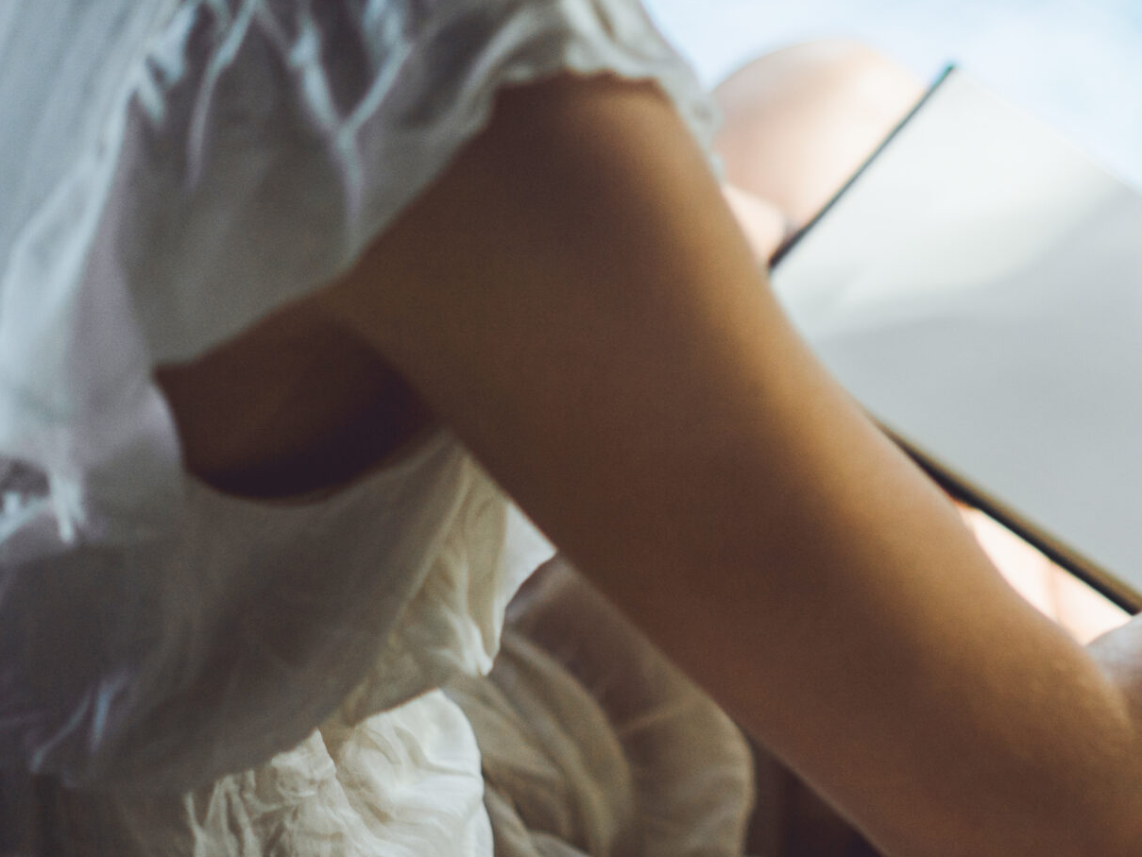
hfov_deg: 17.3
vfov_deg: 13.2
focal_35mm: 112
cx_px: 1080
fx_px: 3695
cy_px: 409
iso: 100
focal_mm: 55
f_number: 1.8
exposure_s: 1/250
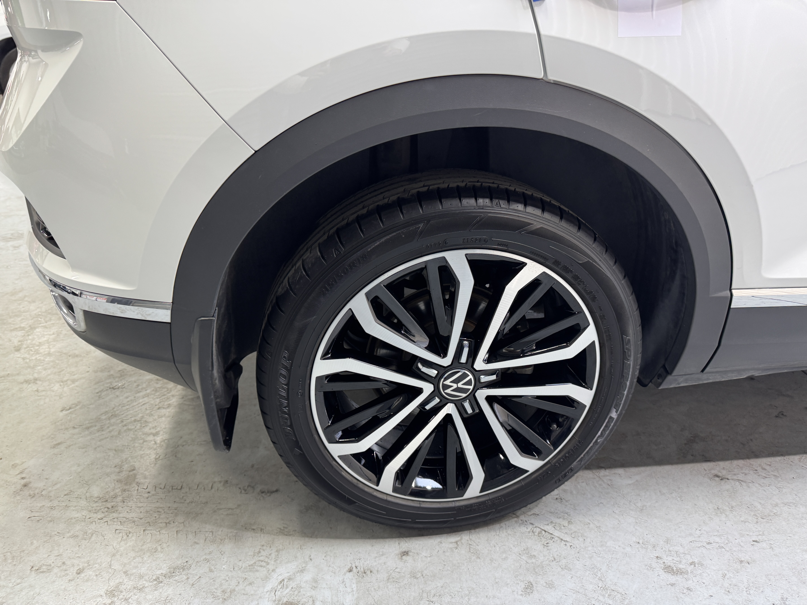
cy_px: 302
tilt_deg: -25.9
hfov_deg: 71.6
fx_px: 560
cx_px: 404
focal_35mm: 24
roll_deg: -0.1
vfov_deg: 56.8
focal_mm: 6.76
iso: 160
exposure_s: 1/50
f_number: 1.78
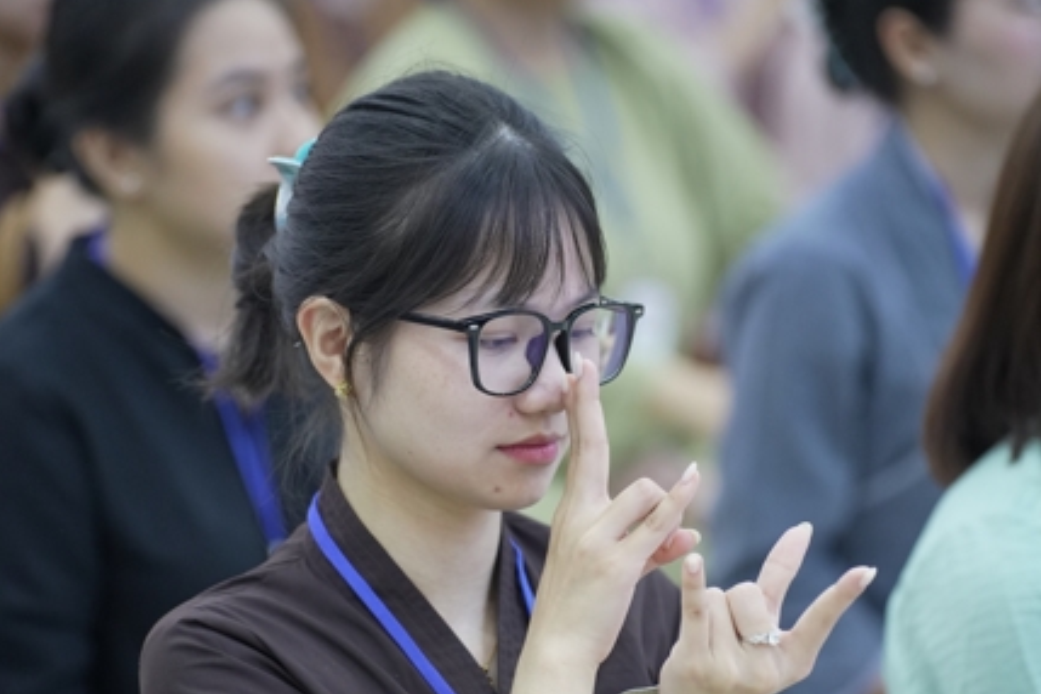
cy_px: 602
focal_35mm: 200
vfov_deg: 6.9
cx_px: 523
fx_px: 5783
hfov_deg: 10.3
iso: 2500
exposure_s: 1/125
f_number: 2.8
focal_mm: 132
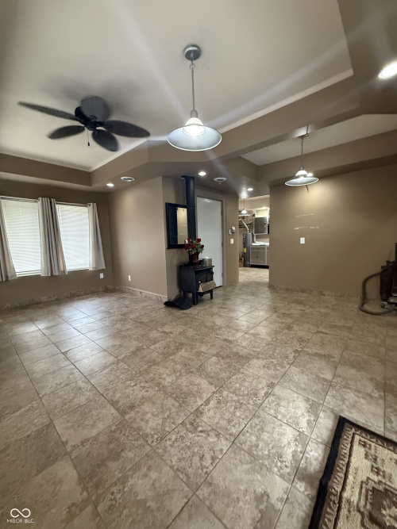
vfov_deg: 102.1
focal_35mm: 14
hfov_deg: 85.7
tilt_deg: -5.7
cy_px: 264
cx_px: 198
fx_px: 214
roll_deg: +0.8
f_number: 2.2
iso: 1000
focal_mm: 2.22
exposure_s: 1/60
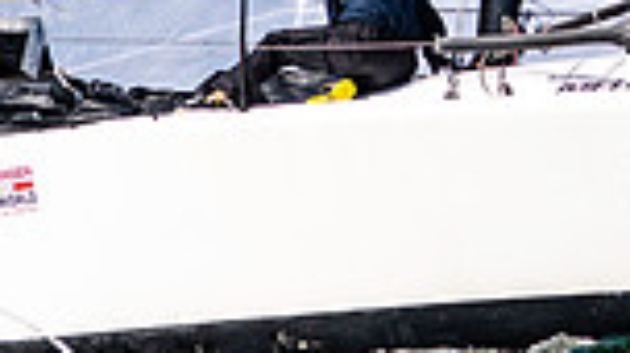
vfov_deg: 0.7
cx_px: 854
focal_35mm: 1800
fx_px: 30027
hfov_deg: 1.2
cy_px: -152
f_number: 5
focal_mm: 300
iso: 250
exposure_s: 1/3200
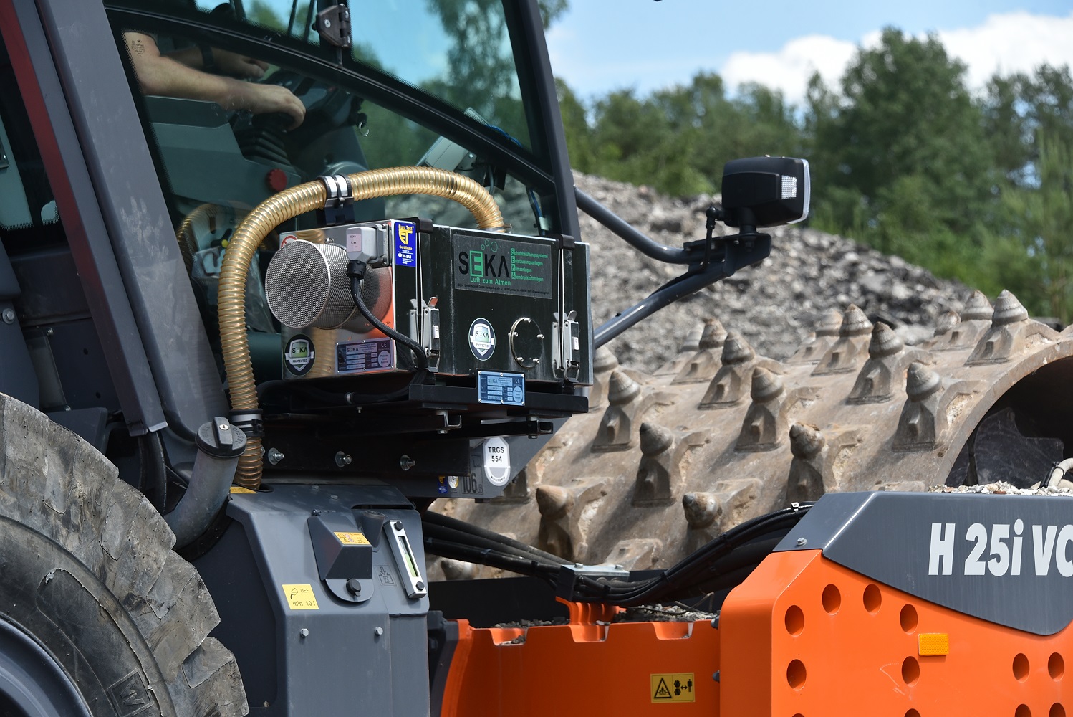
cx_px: 536
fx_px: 4025
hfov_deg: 15.2
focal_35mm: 135
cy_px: 358
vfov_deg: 10.2
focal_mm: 135
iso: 640
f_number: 7.1
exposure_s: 1/800
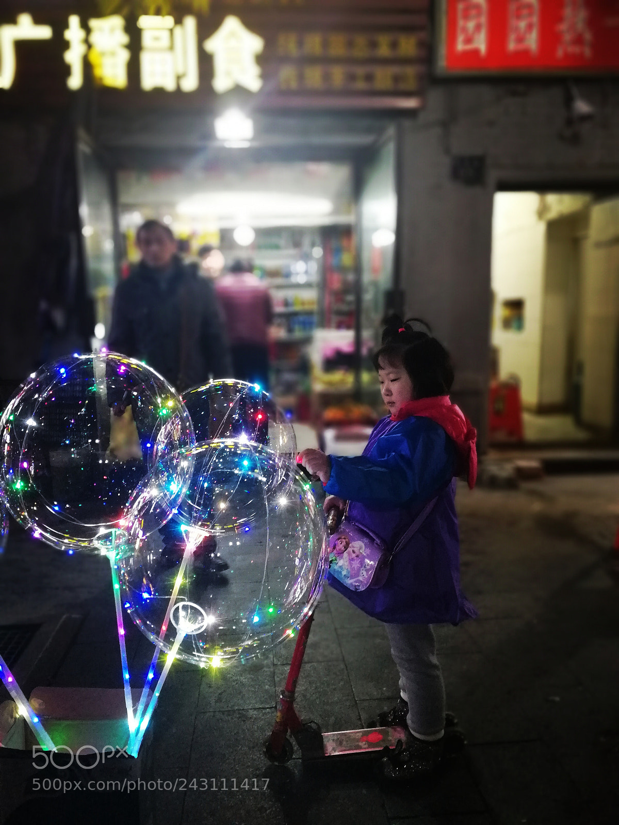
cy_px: 412
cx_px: 310
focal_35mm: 27
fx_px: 644
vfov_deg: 65.3
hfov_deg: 51.4
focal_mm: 3.95
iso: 500
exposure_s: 1/25
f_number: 4
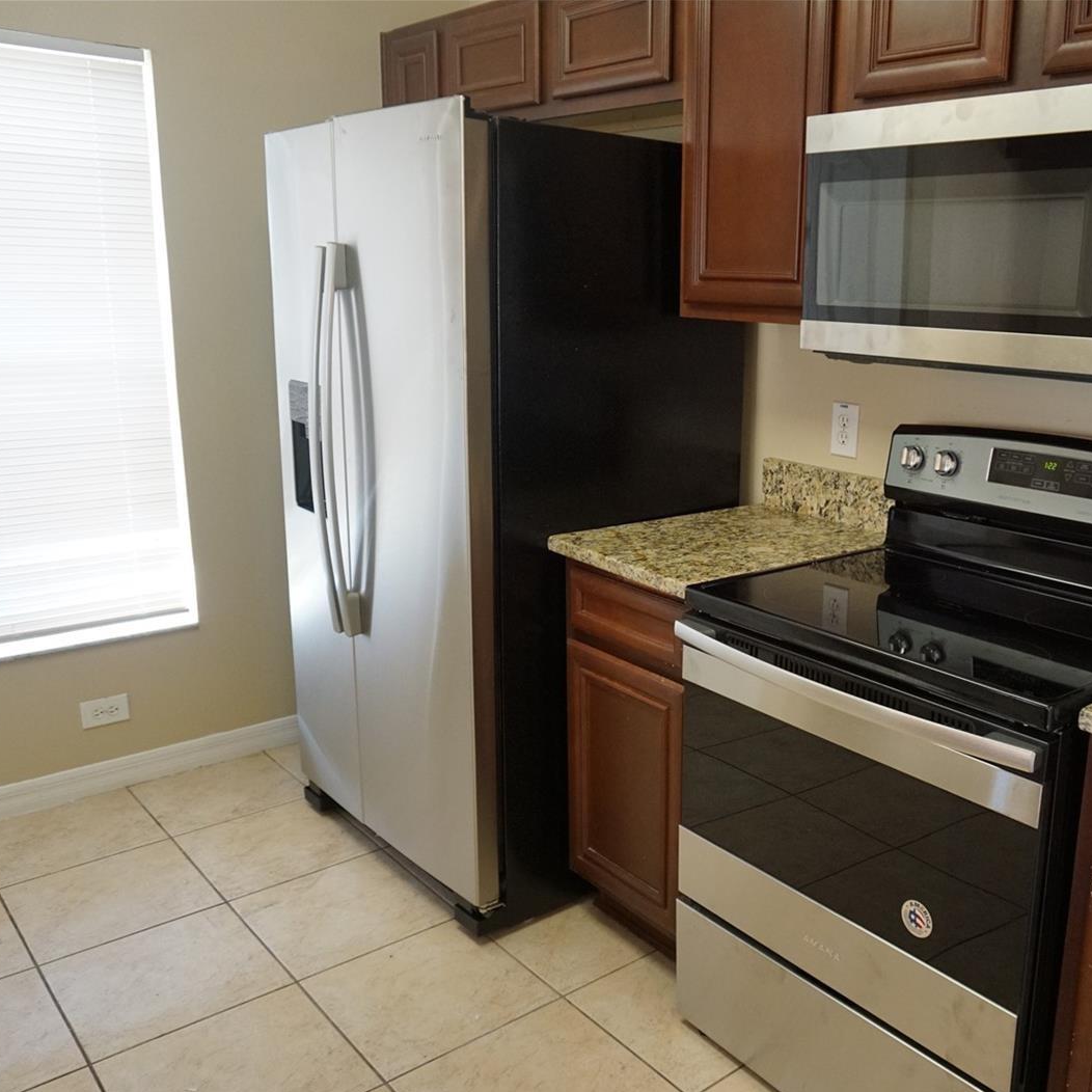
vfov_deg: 52.5
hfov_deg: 51.7
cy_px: 552
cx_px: 715
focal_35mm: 31
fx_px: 1106
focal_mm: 16
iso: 1250
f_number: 4
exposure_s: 1/160
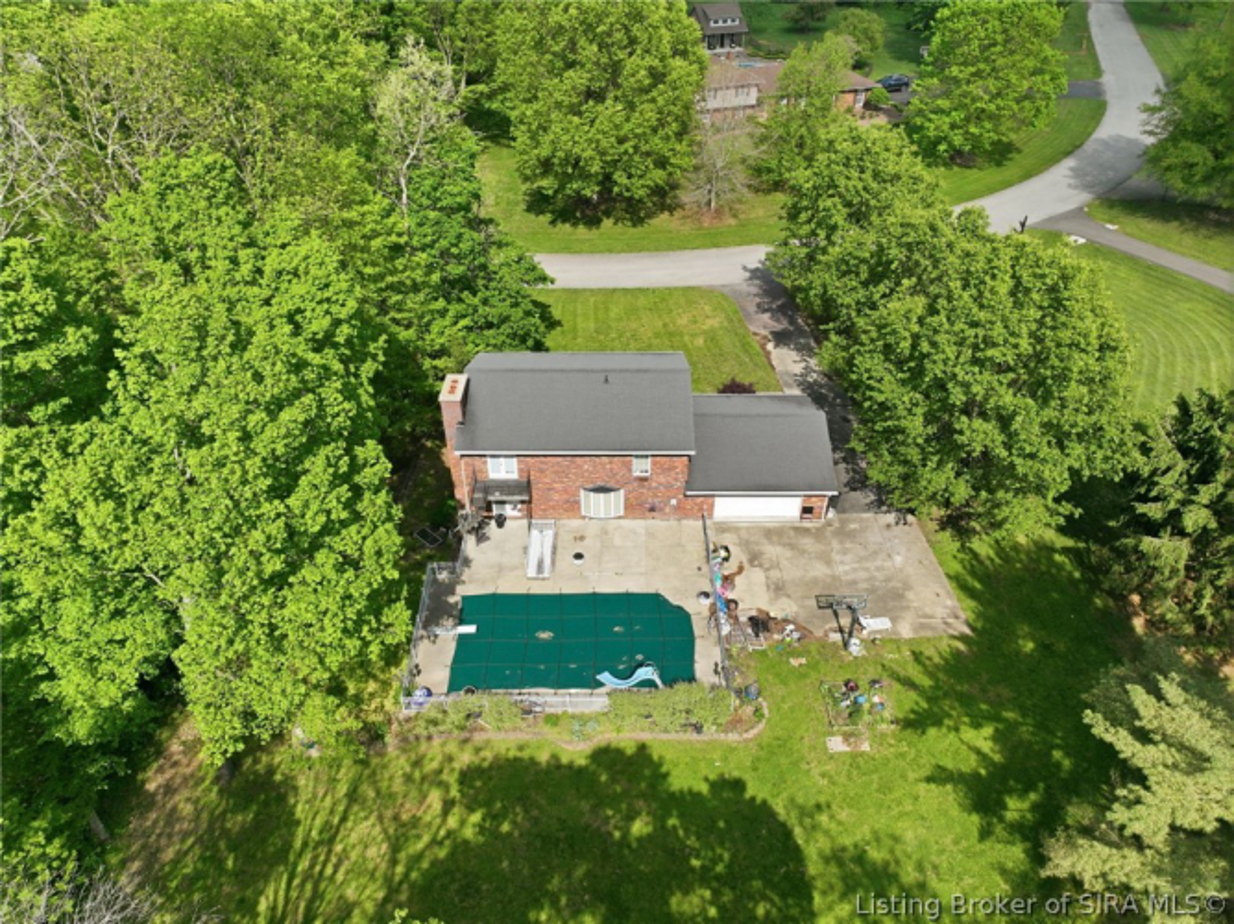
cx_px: 617
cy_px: 462
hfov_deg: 71.6
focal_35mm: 24
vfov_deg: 56.8
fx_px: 855
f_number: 2.8
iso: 100
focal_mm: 12.3
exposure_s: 1/2500
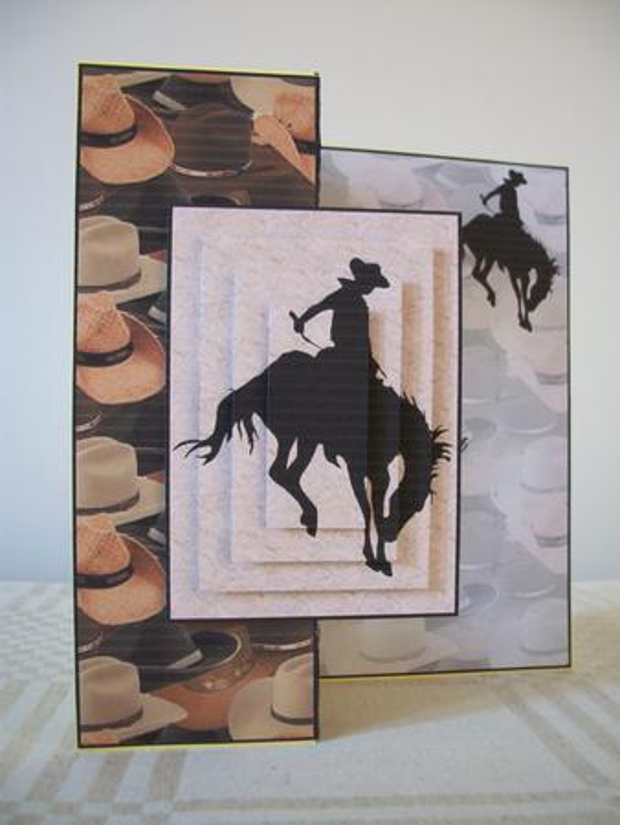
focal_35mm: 35
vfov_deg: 52.6
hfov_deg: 40.7
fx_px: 835
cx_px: 310
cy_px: 412
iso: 160
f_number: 3.1
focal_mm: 6.3
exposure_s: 1/13
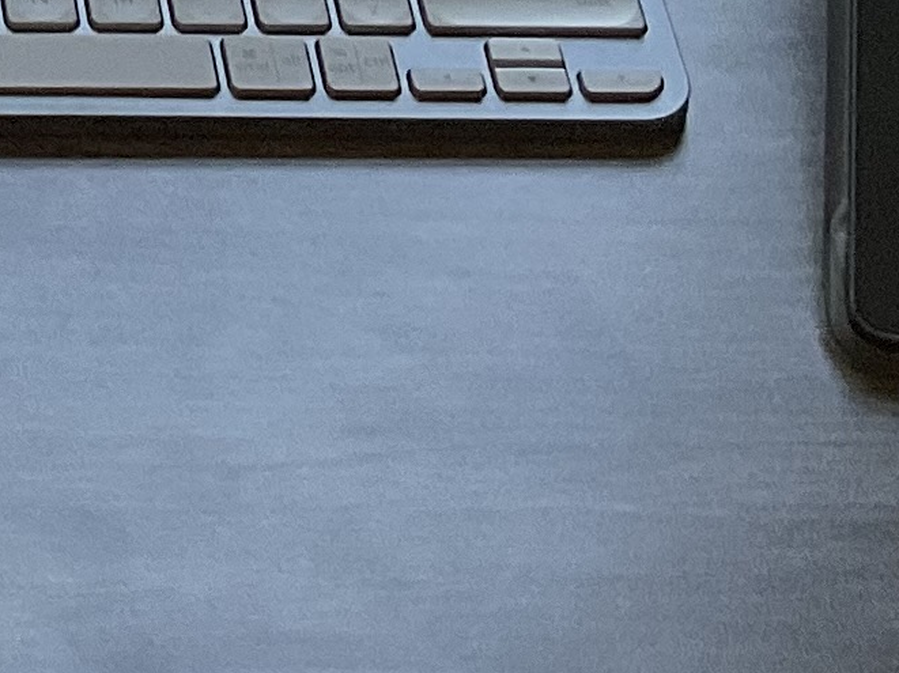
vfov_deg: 7.9
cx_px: -536
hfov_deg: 10.7
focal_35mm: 177
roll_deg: -0.6
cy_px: -824
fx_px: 4594
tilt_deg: -30.7
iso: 50
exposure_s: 1/120
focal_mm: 3
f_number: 1.8
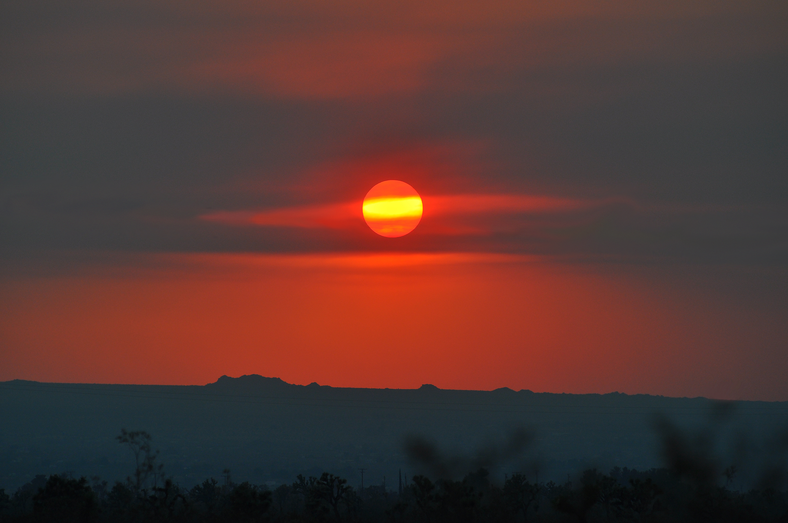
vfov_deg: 4.6
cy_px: 262
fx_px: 6559
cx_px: 394
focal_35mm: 300
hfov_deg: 6.9
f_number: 5
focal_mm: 200
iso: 200
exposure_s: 1/1600
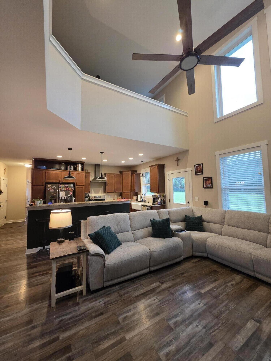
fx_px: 136
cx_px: 136
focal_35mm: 13
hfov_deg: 89.9
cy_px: 180
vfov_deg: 106.2
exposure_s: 1/60
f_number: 1.9
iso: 400
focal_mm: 2.2
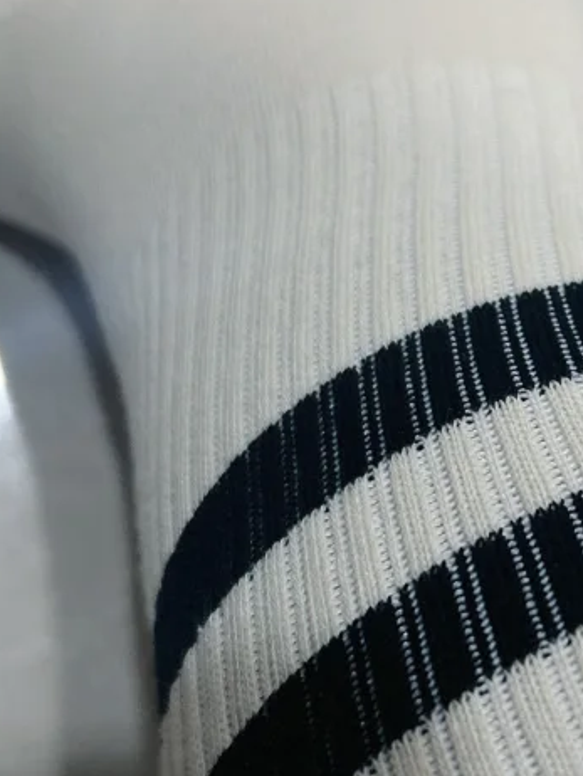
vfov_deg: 24.0
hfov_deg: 17.8
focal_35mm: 81
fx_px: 1817
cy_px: 259
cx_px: 566
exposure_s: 1/50
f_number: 1.5
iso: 125
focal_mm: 5.7
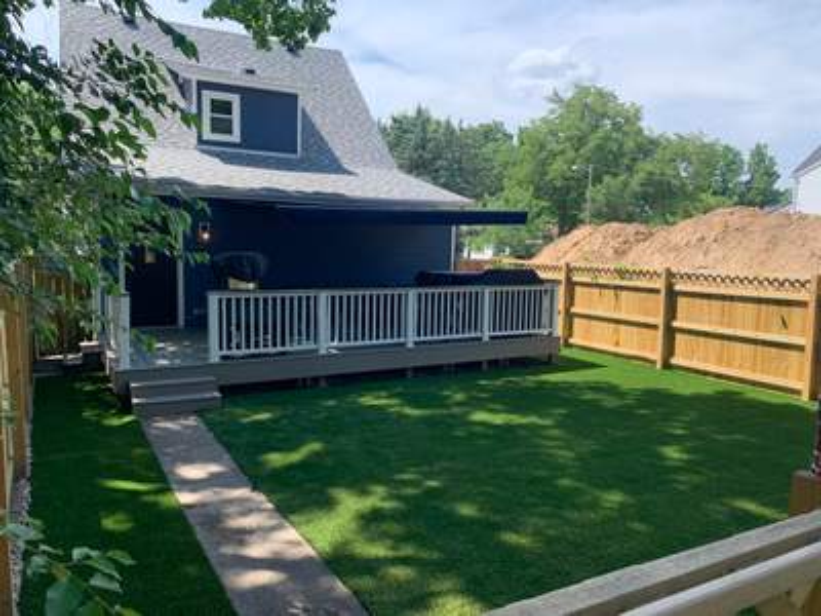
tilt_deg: -5.9
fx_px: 617
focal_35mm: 26
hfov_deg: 67.3
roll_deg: +0.5
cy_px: 308
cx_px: 410
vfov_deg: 53.1
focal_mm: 4.25
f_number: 1.8
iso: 25
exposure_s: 1/835
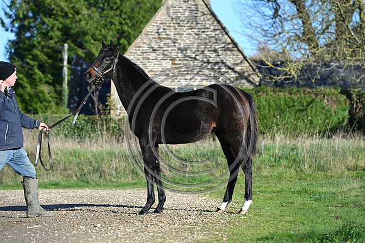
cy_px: 122
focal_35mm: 135
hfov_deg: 15.2
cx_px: 182
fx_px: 1369
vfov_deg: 10.2
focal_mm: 135
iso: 280
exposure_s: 1/1250
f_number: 4.5
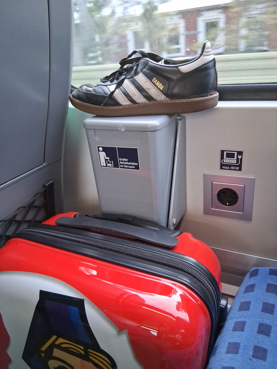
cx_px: 138
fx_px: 277
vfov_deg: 67.3
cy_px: 184
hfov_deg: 53.1
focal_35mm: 26
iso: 400
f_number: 1.8
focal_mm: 3.98
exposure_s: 1/120
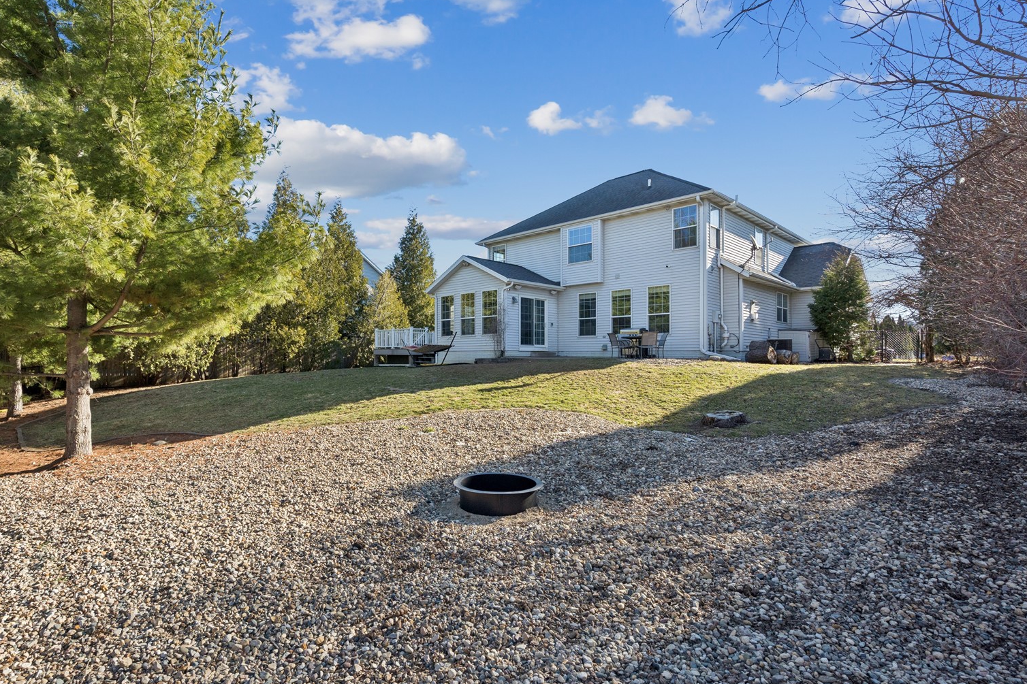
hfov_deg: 89.7
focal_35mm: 18
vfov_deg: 67.4
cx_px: 457
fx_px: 513
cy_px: 349
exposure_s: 1/400
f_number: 9
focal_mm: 16
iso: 400
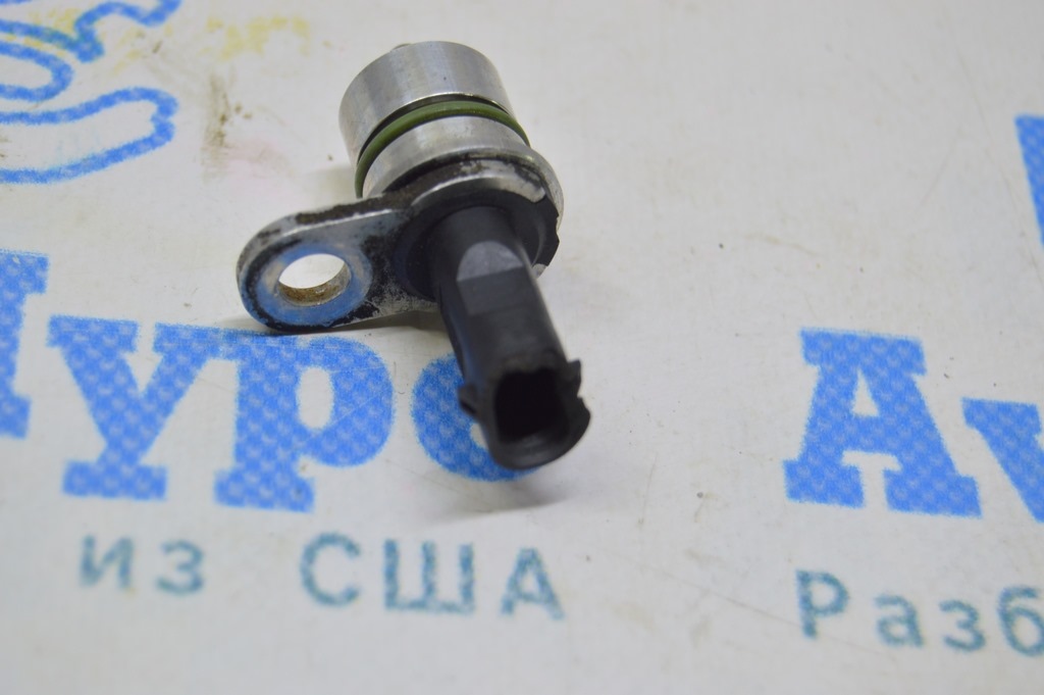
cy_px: 348
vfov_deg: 16.5
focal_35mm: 82
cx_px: 522
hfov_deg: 24.6
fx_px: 2391
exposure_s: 1/20
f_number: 5.6
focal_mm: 55
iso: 400
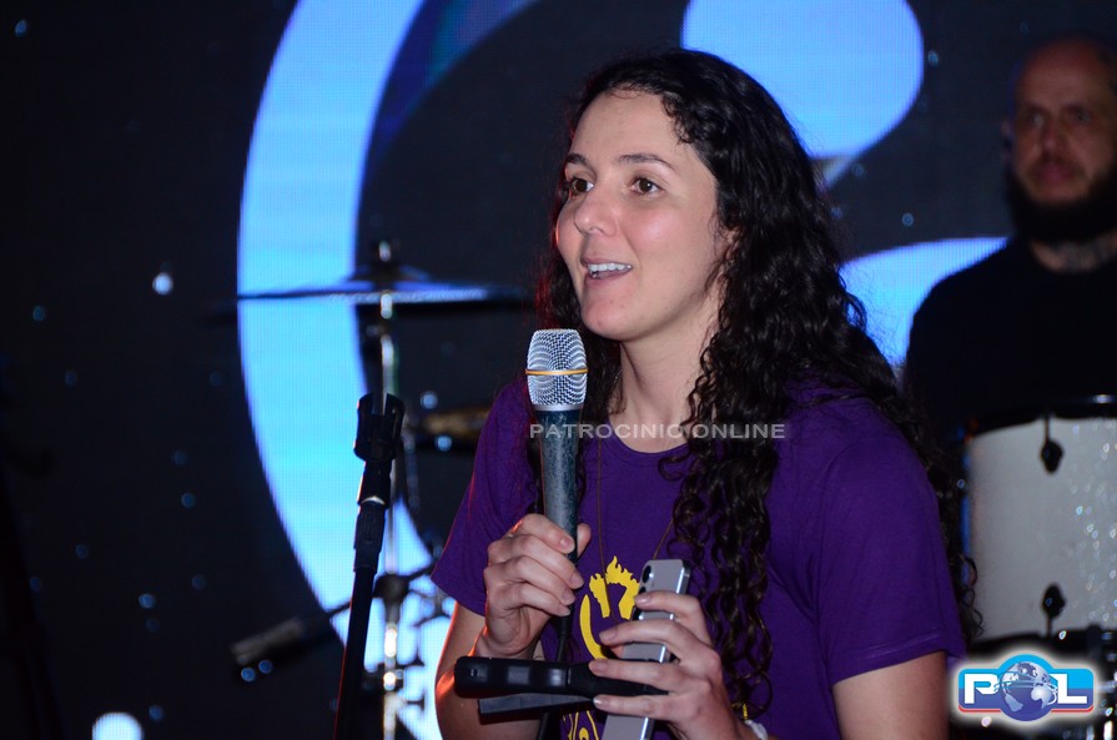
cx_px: 558
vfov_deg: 4.6
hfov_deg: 6.9
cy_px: 370
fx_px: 9290
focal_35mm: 300
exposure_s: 1/160
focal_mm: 200
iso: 1600
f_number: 5.6
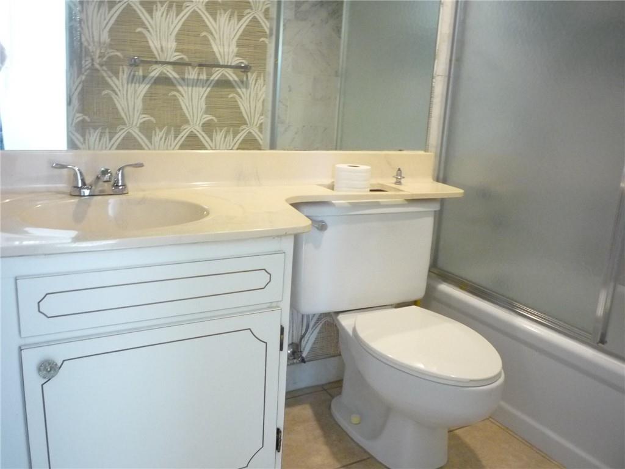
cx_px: 312
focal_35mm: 32
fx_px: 578
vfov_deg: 44.2
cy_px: 234
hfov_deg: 56.8
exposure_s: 1/20
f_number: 3.3
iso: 400
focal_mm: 5.2
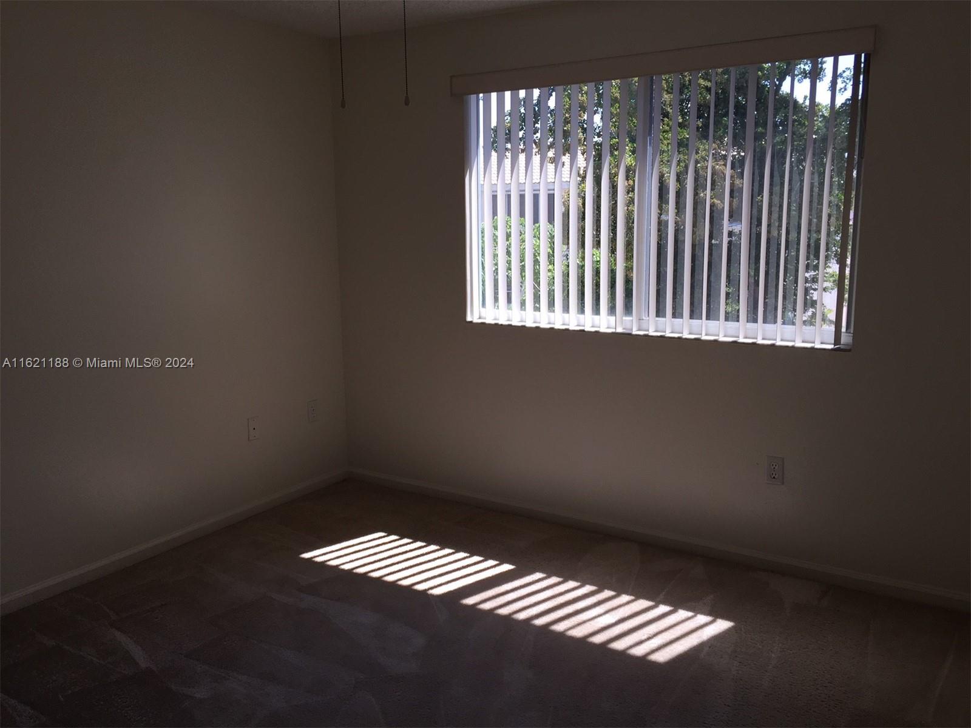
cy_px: 364
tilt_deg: -9.6
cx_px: 486
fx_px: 813
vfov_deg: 48.2
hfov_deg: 61.7
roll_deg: -0.1
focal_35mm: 29
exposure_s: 1/373
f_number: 2.2
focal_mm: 4.15
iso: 32
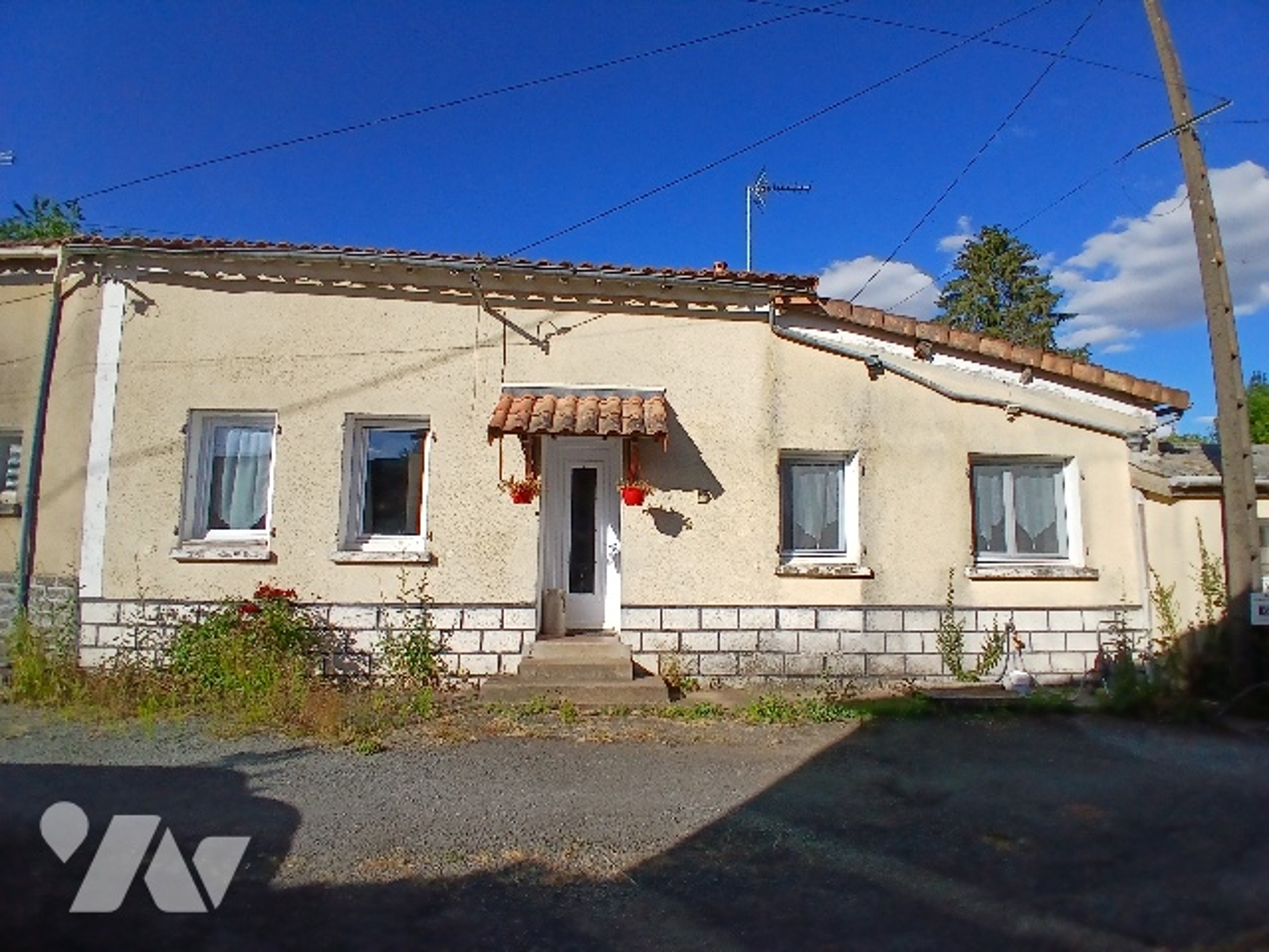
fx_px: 623
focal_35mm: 17
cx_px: 634
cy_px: 476
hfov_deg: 91.0
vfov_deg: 74.7
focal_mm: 1.4
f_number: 2.2
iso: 50
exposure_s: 1/1664
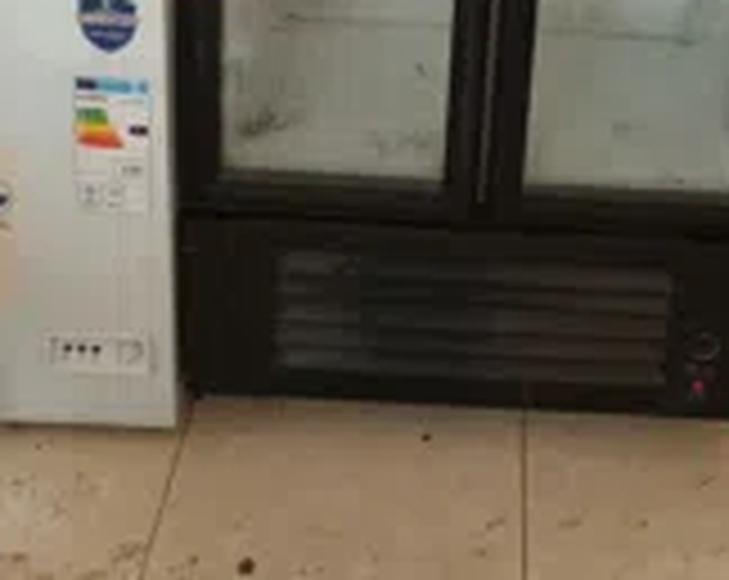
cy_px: -211
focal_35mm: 58
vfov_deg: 22.8
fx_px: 1249
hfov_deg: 32.2
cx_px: 495
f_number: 1.88
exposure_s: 1/33.3
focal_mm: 5.59
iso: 667
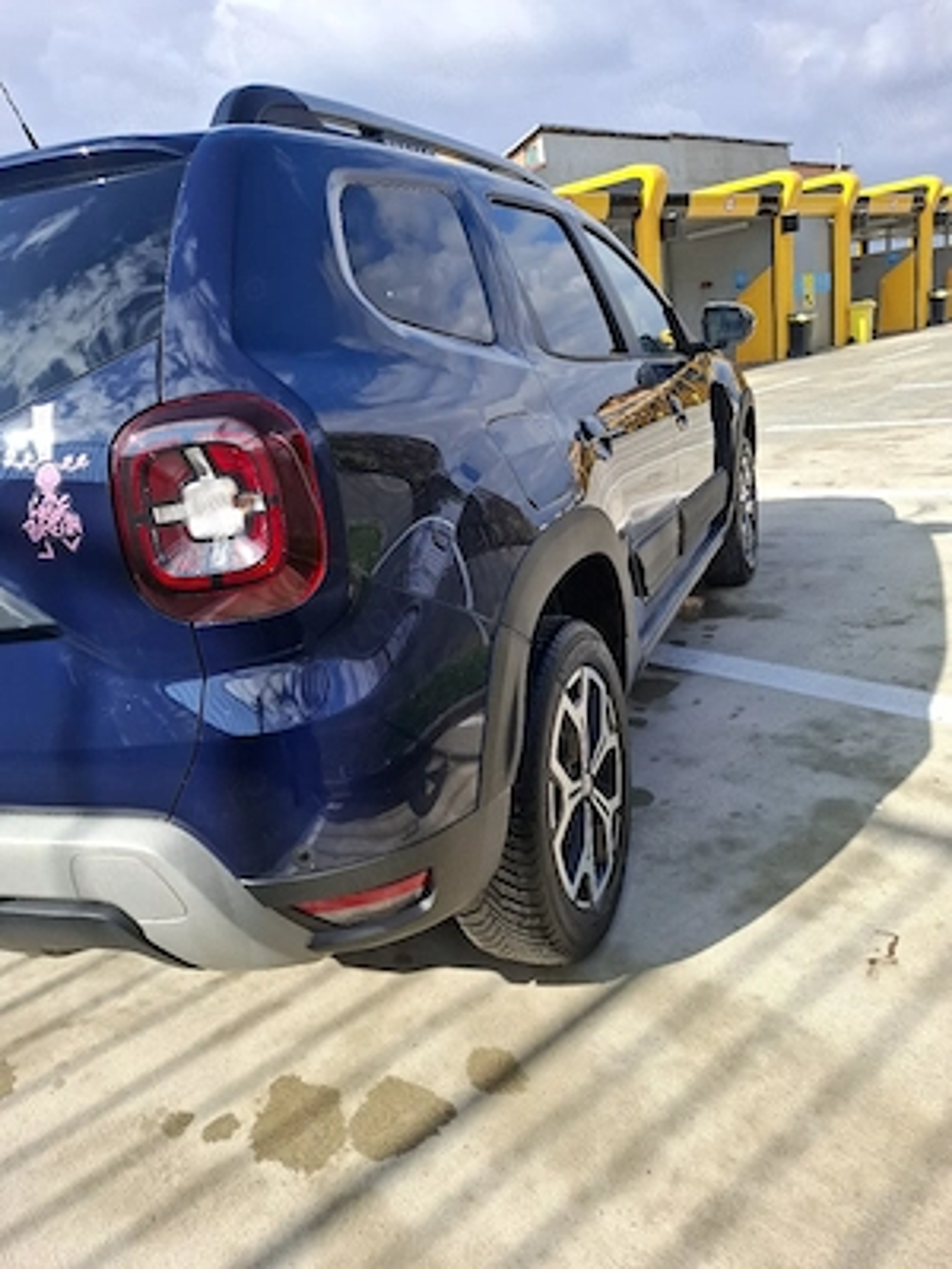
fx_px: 843
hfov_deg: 58.9
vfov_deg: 73.9
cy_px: 634
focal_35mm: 23
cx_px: 476
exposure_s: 1/1667
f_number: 1.8
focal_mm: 5.54
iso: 50
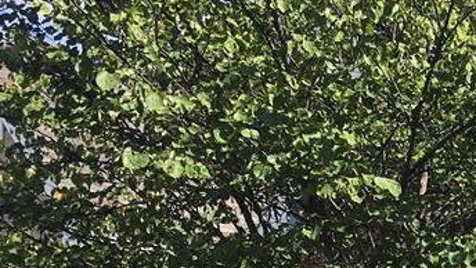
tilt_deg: +0.0
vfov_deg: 11.8
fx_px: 1187
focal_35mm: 94
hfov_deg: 21.3
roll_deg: +1.1
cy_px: 492
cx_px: 547
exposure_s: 1/1637
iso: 25
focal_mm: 4.15
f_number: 2.2
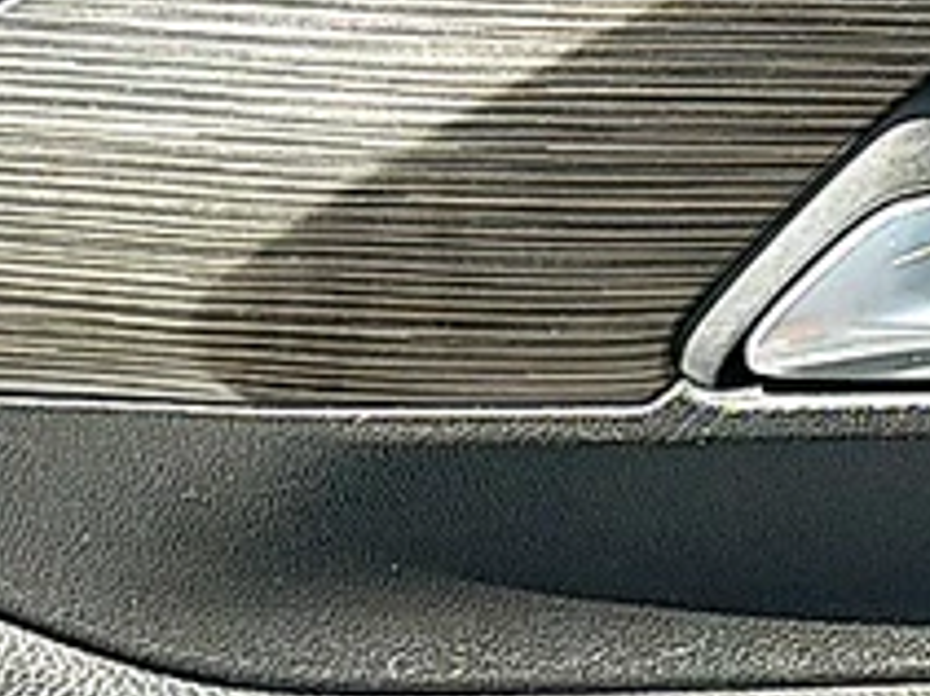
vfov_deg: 10.1
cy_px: 601
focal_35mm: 146
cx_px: 1133
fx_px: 3920
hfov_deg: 13.2
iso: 80
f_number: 1.78
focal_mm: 6.86
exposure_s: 1/608
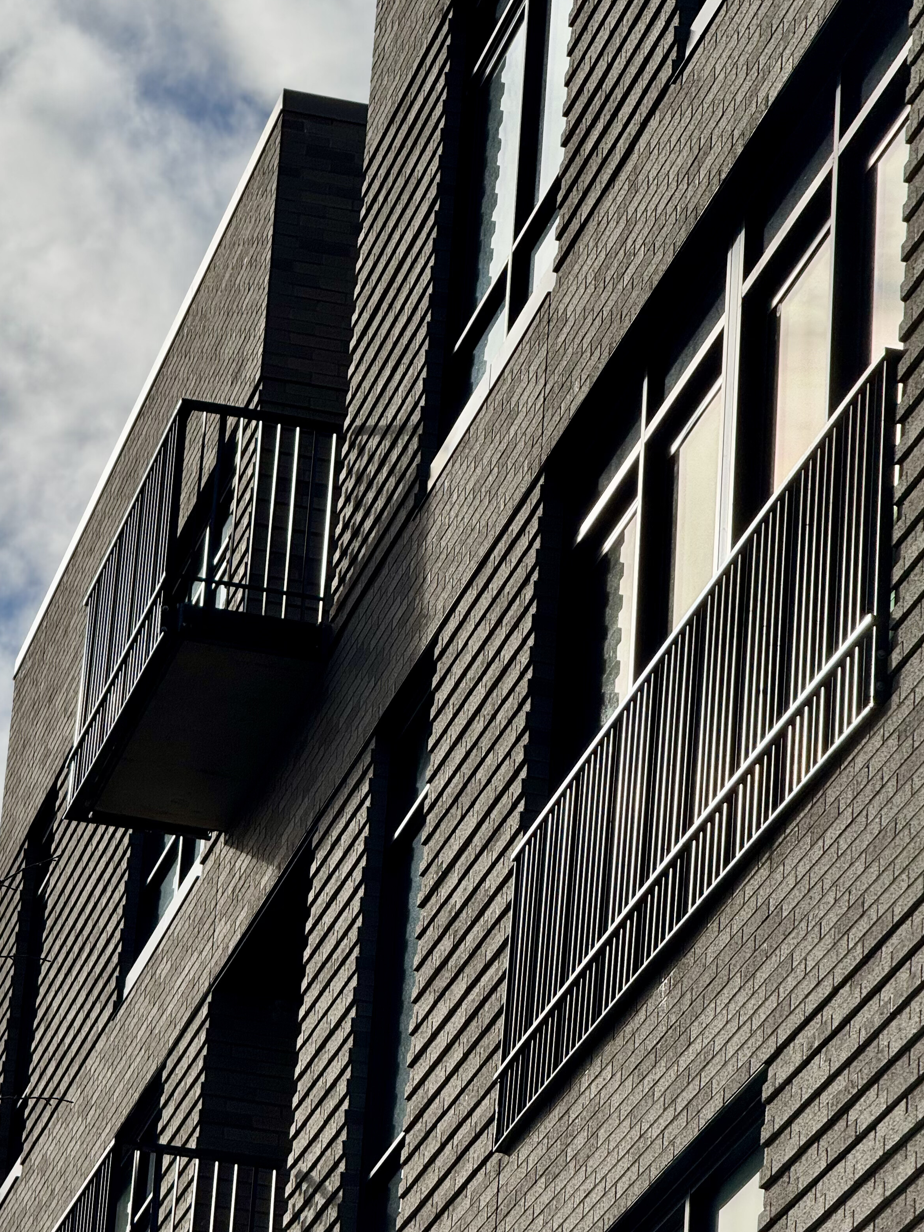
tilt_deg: +24.0
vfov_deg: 12.8
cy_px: 704
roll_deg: -4.1
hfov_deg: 9.6
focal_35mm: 154
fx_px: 5482
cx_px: 350
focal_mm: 15.66
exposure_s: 1/3195
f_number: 2.8
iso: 50
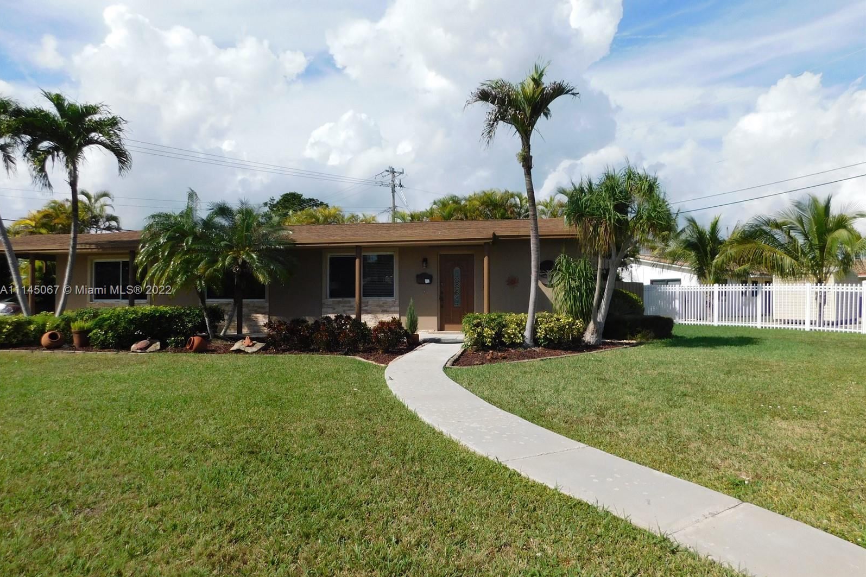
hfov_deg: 73.7
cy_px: 291
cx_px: 432
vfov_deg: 53.1
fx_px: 577
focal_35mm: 24
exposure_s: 1/800
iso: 200
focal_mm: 4
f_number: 6
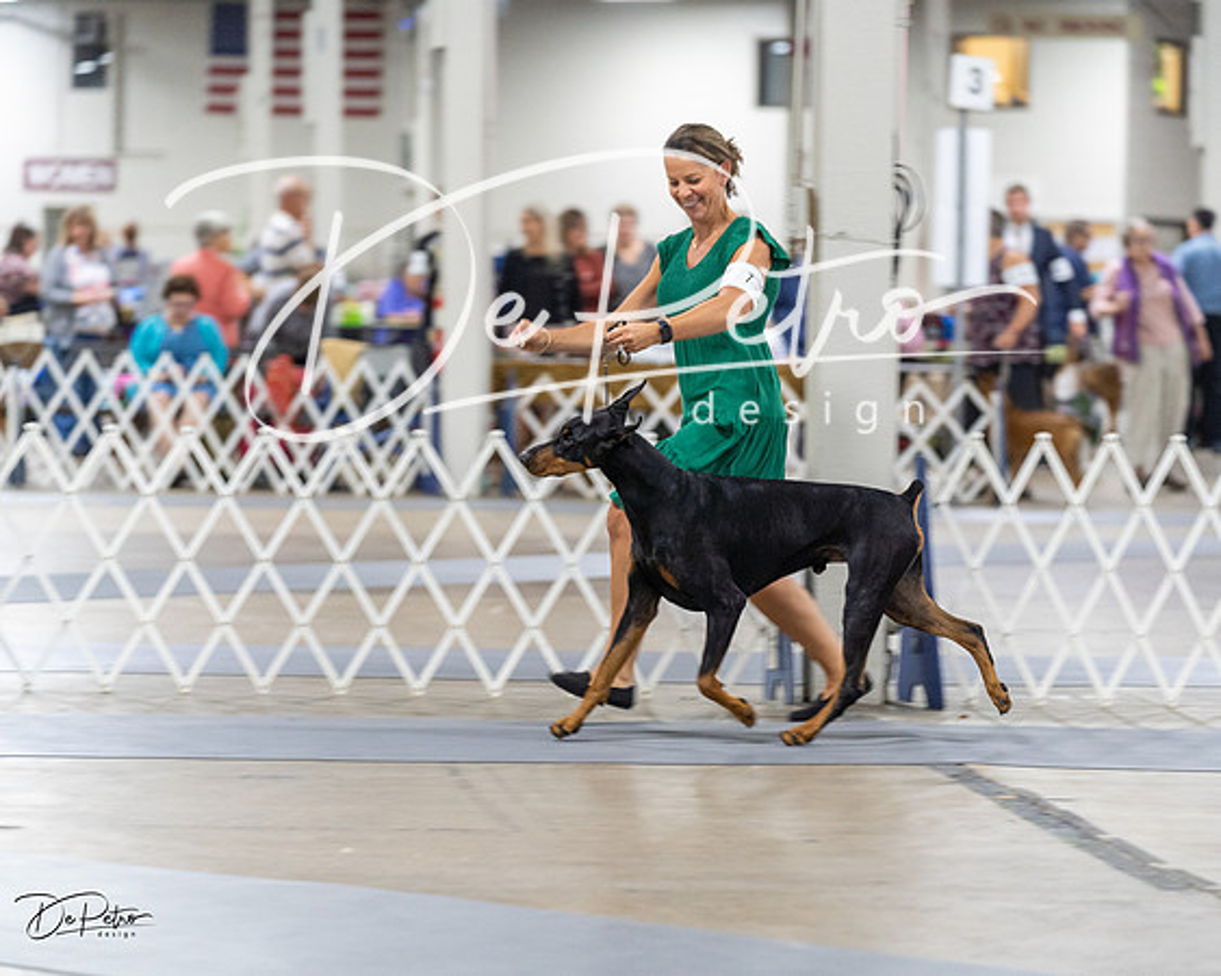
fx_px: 5045
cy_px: 488
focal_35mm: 140
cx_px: 610
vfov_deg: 11.0
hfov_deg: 13.8
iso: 2500
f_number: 2.8
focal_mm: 124
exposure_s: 1/160
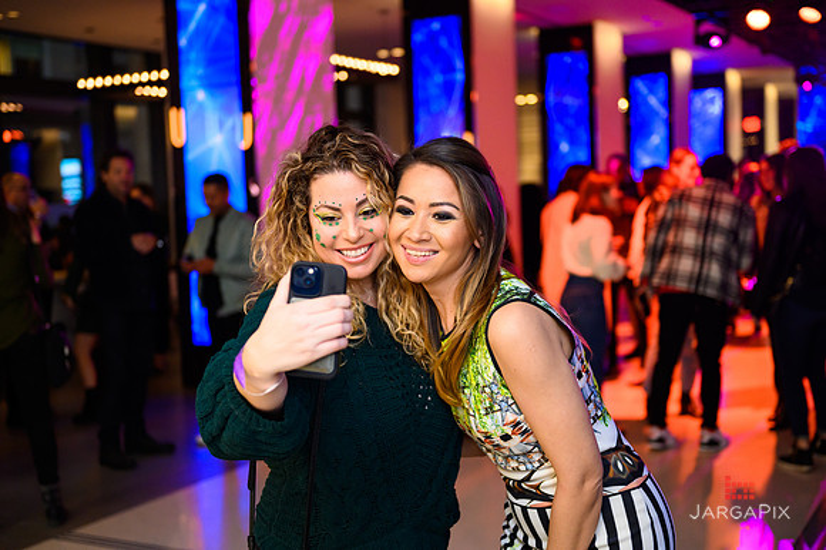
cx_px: 413
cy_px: 275
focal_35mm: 48
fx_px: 1101
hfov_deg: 41.1
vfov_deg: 28.0
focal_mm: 48
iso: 1600
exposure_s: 1/160
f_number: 3.2
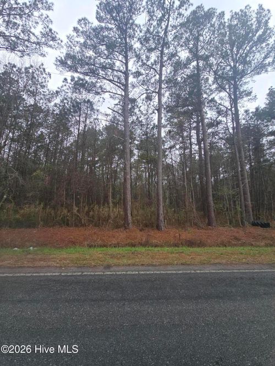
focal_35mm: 13
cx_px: 138
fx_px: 138
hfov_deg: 89.9
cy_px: 183
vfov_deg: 106.2
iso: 50
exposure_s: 1/263
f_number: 2.2
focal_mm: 2.2
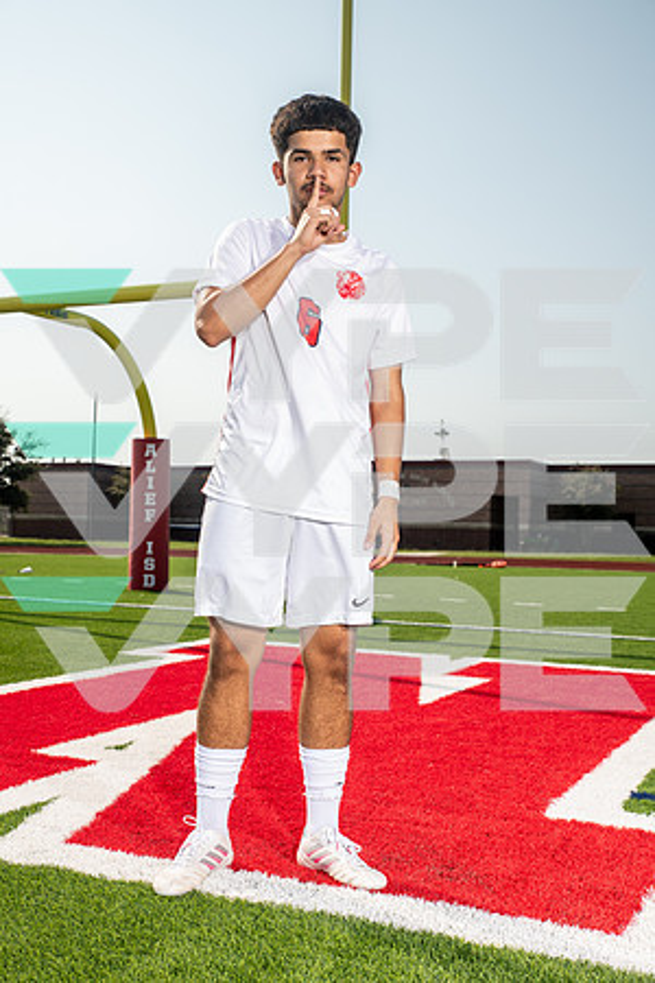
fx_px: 1146
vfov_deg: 46.4
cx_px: 328
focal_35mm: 42
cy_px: 492
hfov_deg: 31.9
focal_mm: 42
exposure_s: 1/400
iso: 100
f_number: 6.3
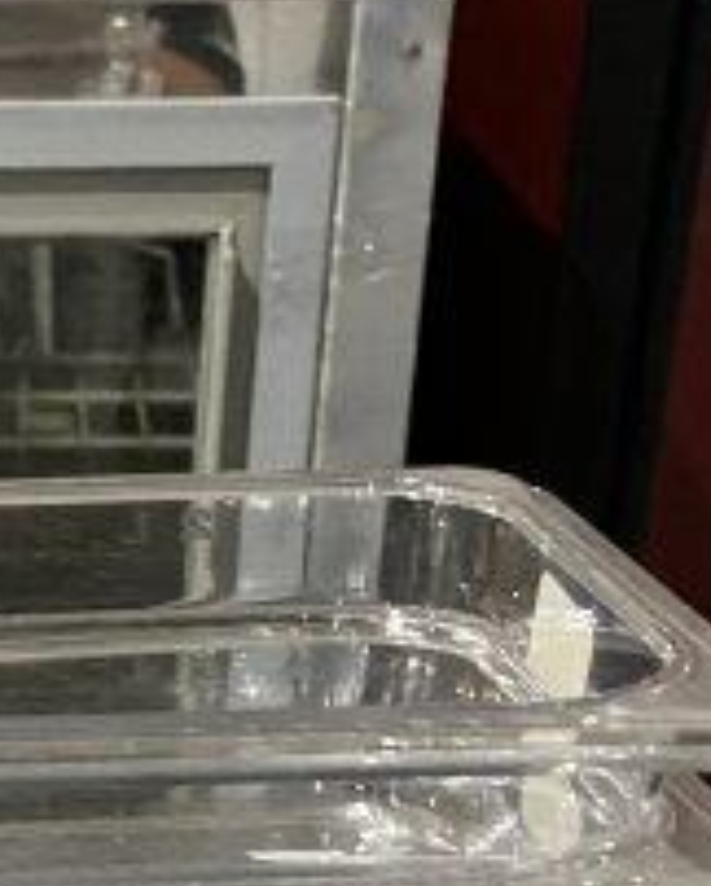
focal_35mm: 102
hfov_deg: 14.3
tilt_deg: -30.8
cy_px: 1542
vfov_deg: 16.2
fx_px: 2679
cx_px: -312
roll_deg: -0.1
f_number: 1.8
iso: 160
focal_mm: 4.25
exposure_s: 1/60
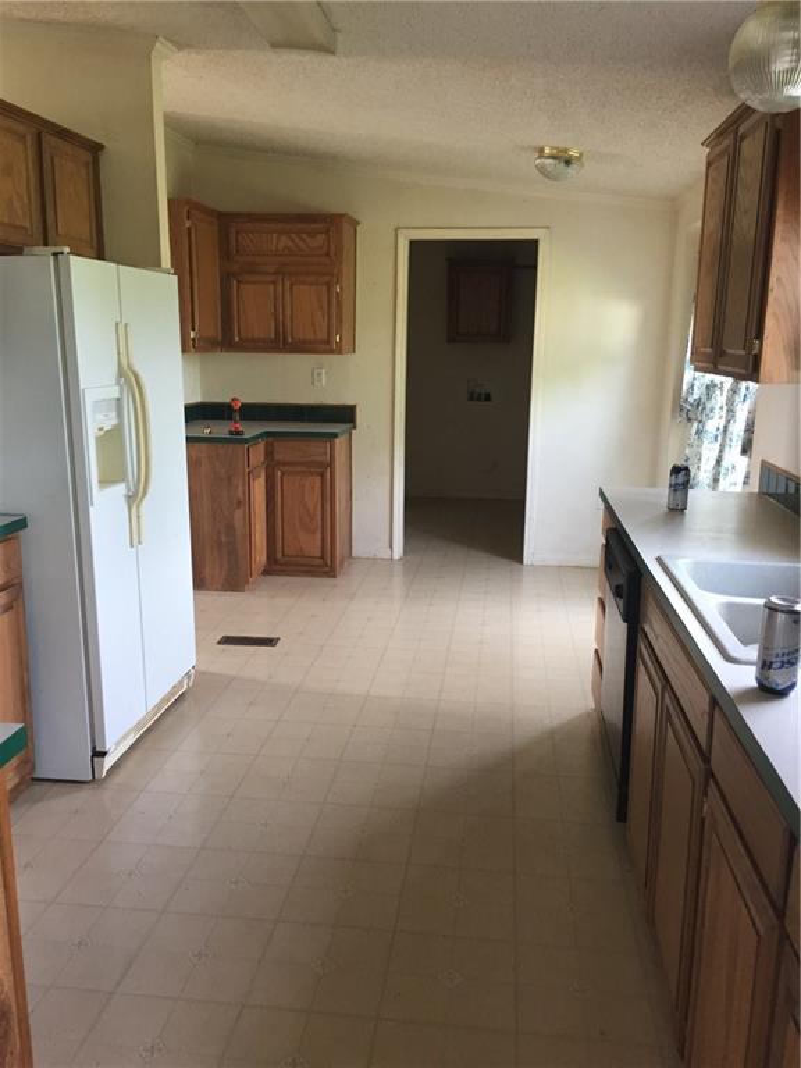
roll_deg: -0.9
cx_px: 400
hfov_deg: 48.2
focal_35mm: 29
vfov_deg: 61.7
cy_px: 534
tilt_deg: -12.3
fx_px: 895
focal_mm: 4.15
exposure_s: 1/30
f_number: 2.2
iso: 80
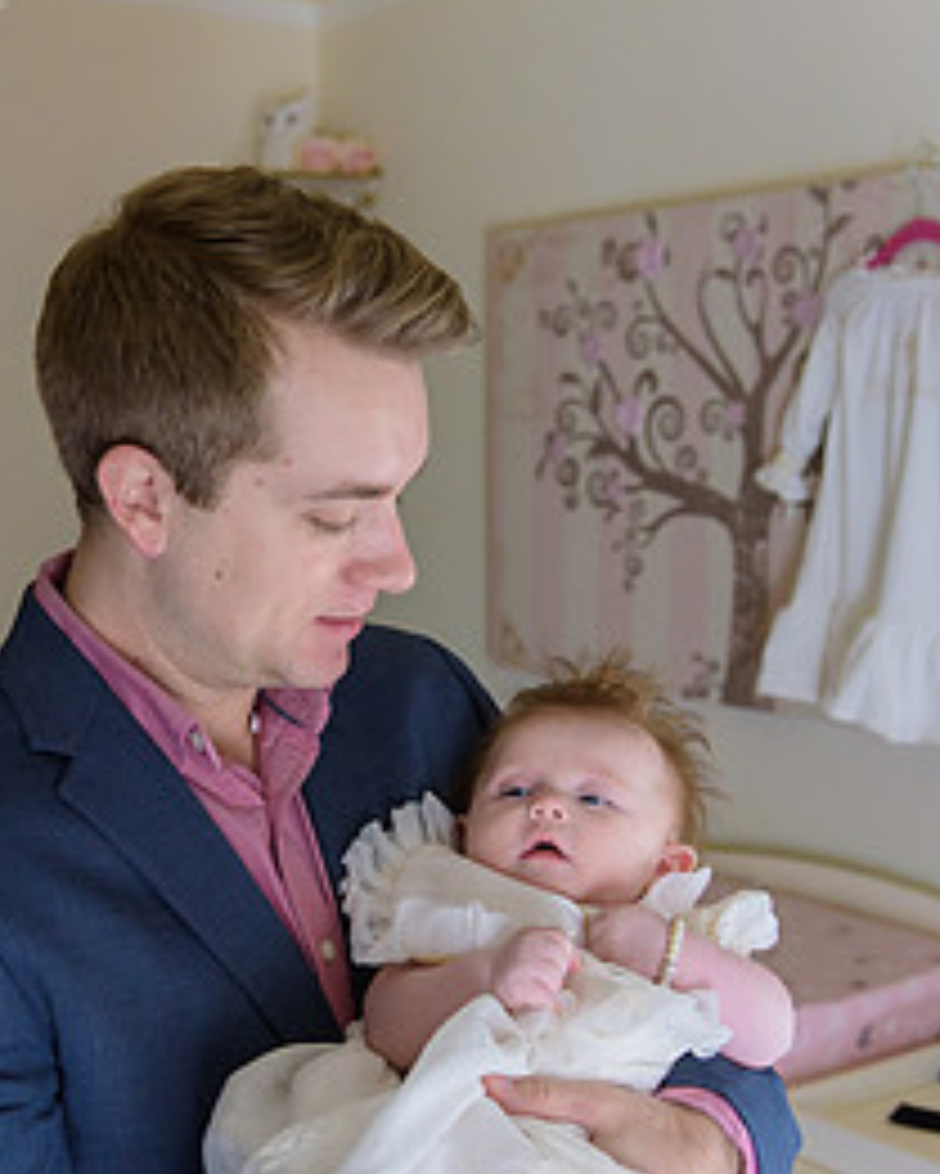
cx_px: 328
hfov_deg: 27.5
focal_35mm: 55
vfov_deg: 34.0
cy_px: 702
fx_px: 1912
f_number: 3.2
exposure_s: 1/125
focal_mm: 34
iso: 1600
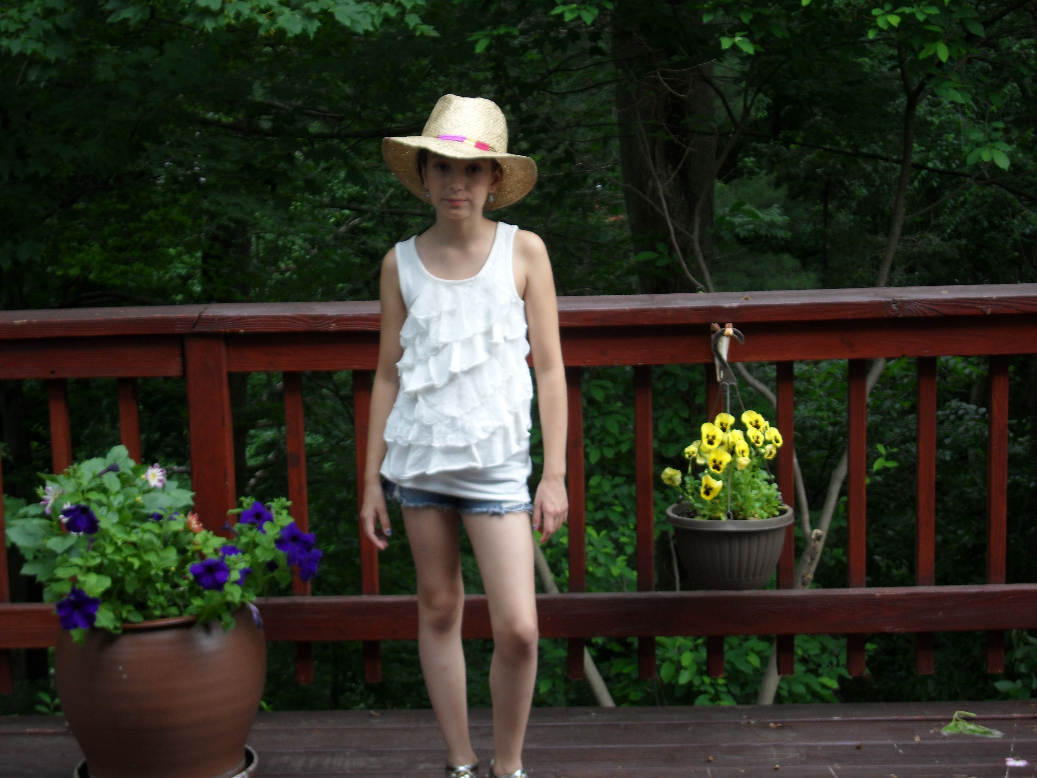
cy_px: 389
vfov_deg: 19.4
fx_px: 2277
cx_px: 518
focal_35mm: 76
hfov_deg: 25.7
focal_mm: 13.7
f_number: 4.4
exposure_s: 1/60
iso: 80
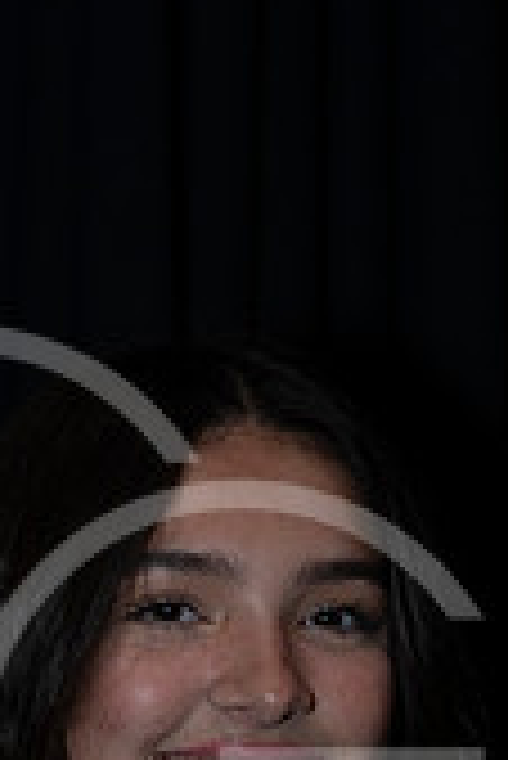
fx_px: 4224
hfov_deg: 6.9
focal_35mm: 200
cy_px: 805
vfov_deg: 10.2
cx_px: 162
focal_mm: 50
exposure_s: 1/400
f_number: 2.8
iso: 250
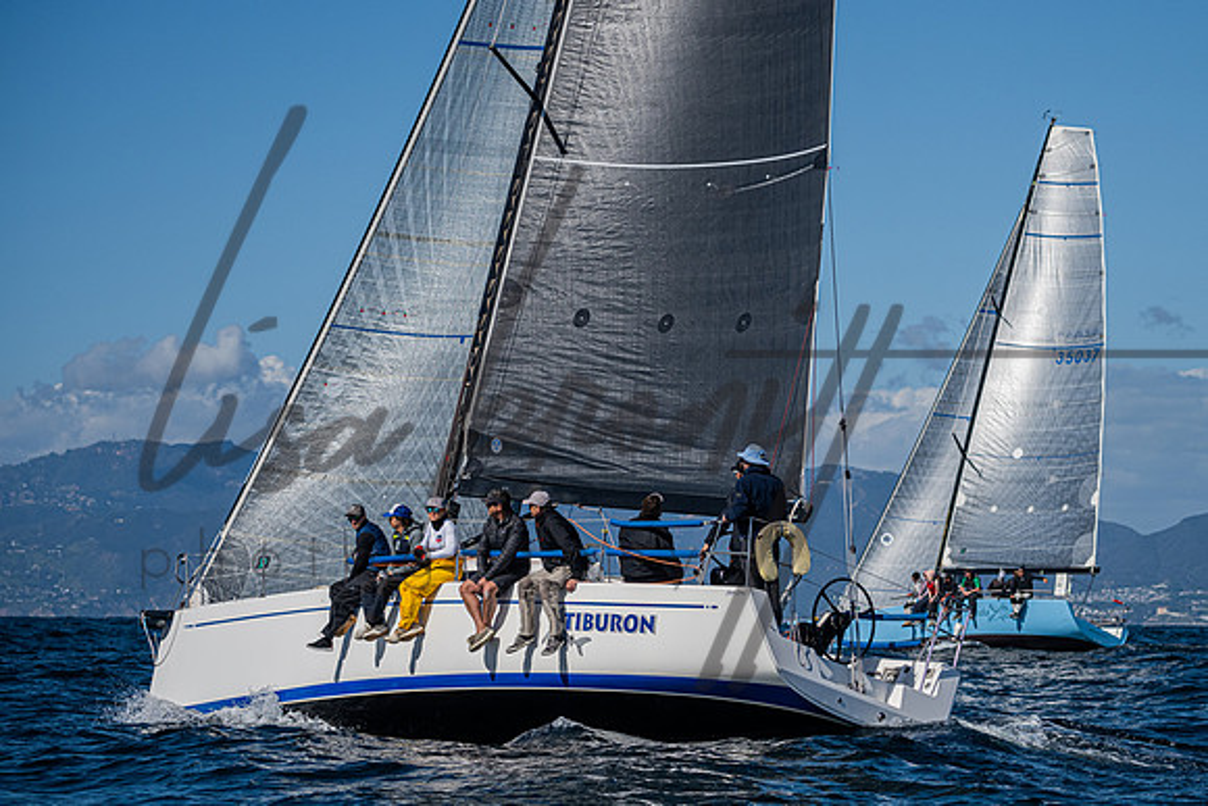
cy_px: 398
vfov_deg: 10.8
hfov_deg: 16.1
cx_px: 742
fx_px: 4279
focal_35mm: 127
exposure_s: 1/8000
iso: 400
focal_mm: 100
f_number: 4.5
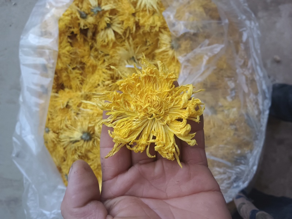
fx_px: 219
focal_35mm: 26
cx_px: 146
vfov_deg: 53.1
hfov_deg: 67.3
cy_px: 110
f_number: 1.8
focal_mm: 3.96
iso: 1103
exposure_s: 1/50
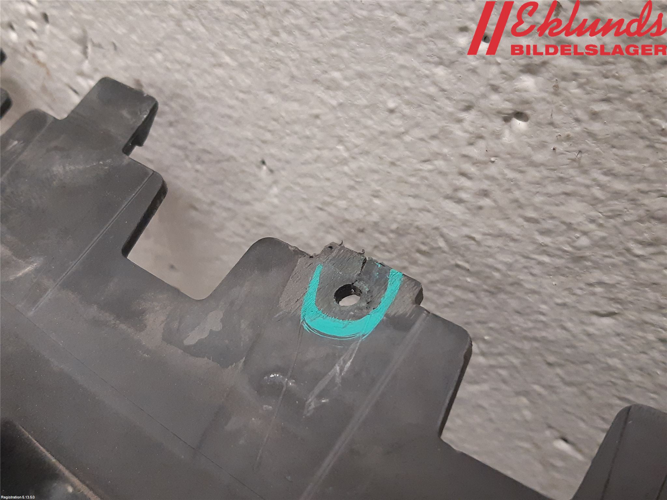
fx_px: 501
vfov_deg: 53.1
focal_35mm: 26
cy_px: 250
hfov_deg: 67.3
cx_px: 334
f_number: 1.7
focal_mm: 3.93
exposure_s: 1/33
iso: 250
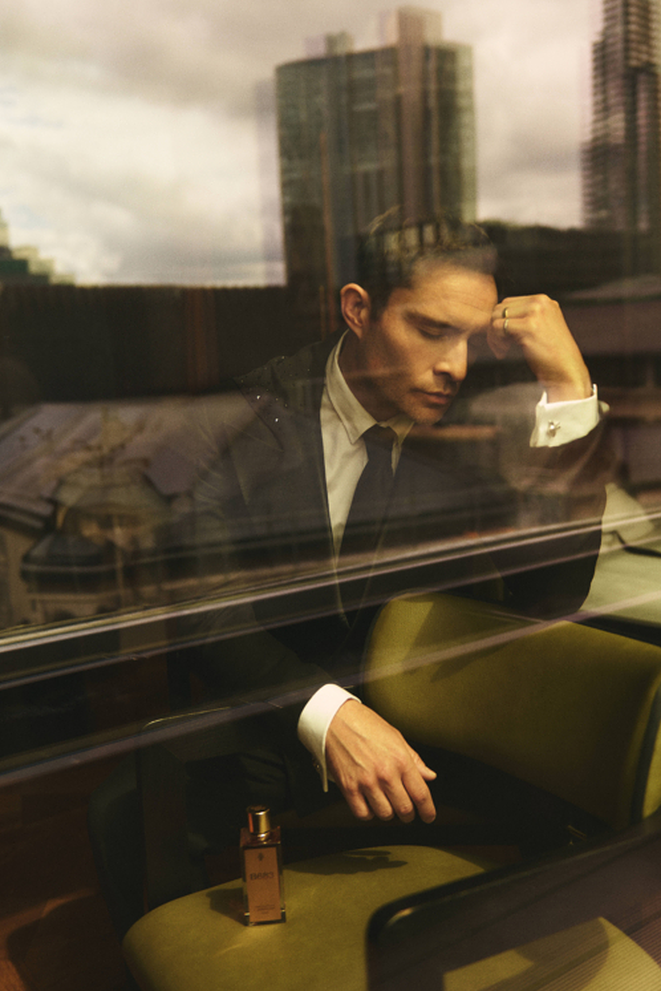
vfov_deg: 46.3
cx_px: 333
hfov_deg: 31.9
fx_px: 1156
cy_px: 451
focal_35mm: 42
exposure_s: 1/500
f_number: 2.8
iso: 250
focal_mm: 38
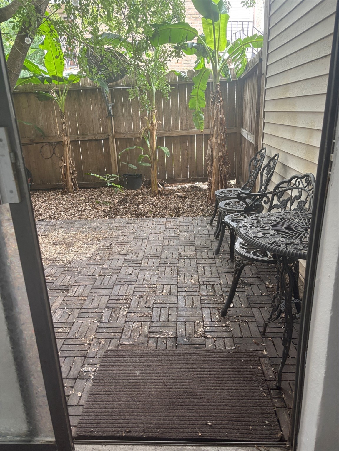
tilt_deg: -19.3
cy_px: 226
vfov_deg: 67.3
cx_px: 170
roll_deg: +0.5
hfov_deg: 53.1
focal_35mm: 26
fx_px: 339
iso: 125
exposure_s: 1/121
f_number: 1.6
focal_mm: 5.96
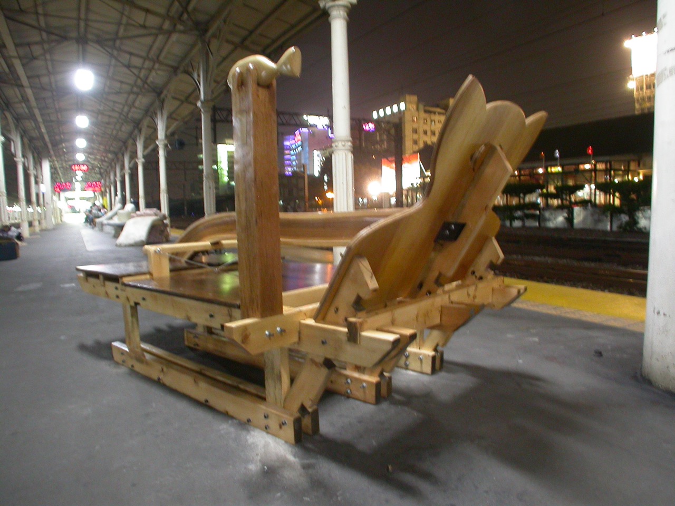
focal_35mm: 38
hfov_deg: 49.0
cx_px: 338
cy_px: 253
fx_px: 741
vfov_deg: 37.7
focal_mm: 7.85
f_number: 2.6
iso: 225
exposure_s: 1/3.2
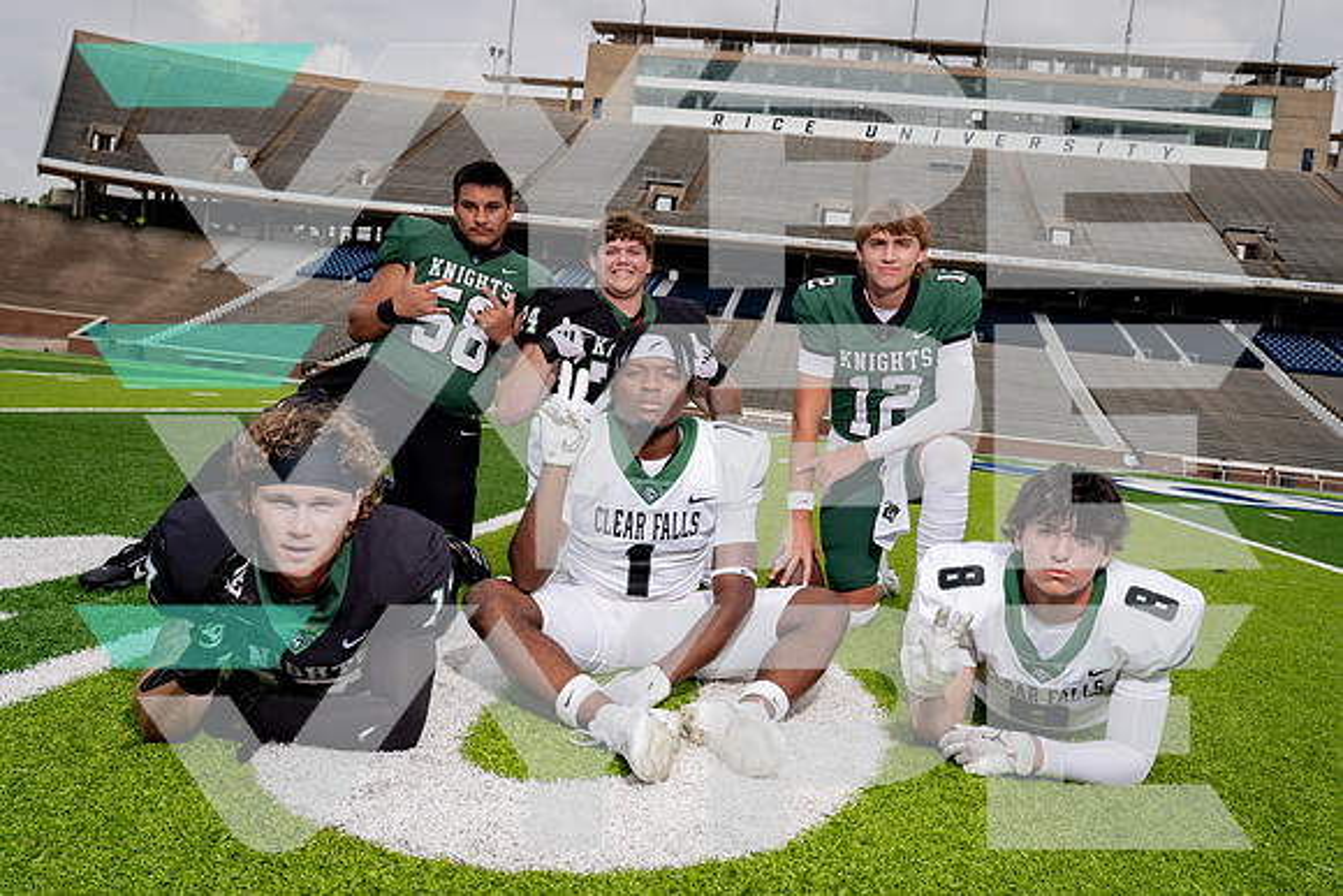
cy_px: 448
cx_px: 672
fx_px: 1117
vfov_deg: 43.7
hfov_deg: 62.0
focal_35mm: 30
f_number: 5.6
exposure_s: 1/800
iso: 100
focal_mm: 28
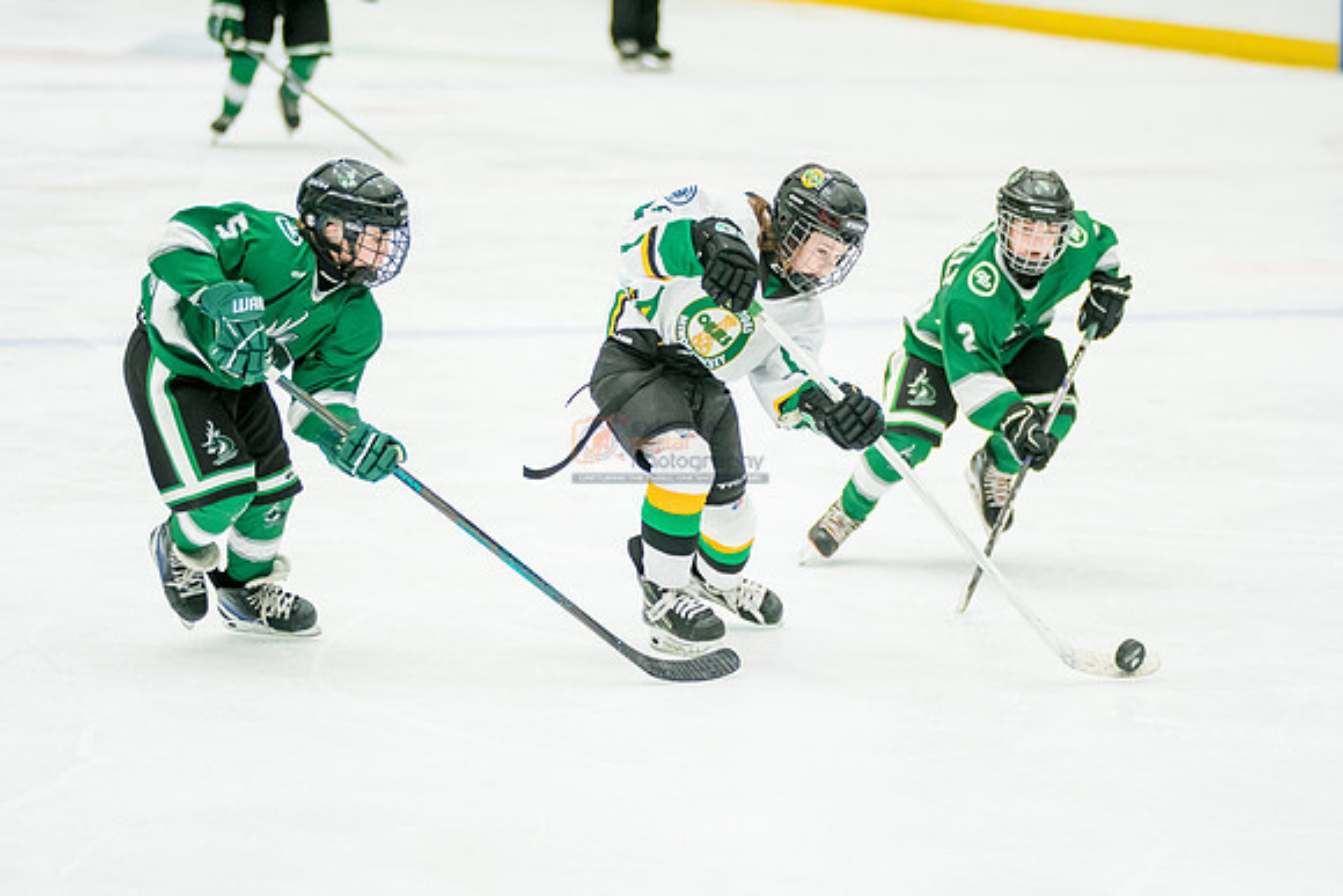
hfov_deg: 10.7
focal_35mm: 192
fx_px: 7151
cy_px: 442
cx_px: 718
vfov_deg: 7.2
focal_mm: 148
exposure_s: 1/1600
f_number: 3.2
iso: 3200
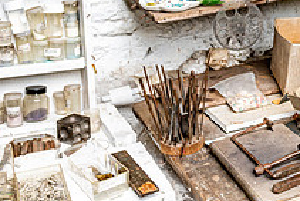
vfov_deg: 20.2
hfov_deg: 28.8
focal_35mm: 66
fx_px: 550
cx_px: 291
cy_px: 15
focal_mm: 24
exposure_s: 1/80
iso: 64
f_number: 5.6
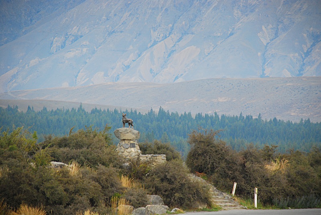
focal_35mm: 202
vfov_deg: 6.8
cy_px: 108
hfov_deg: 10.1
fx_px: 1808
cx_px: 160
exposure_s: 1/125
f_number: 6.3
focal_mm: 135
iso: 400
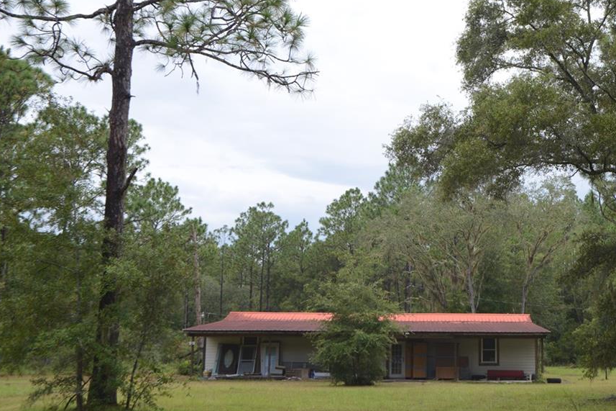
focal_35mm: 56
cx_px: 427
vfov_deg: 24.2
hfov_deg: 35.2
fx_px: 958
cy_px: 202
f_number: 8
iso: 320
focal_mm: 30
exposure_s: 1/250
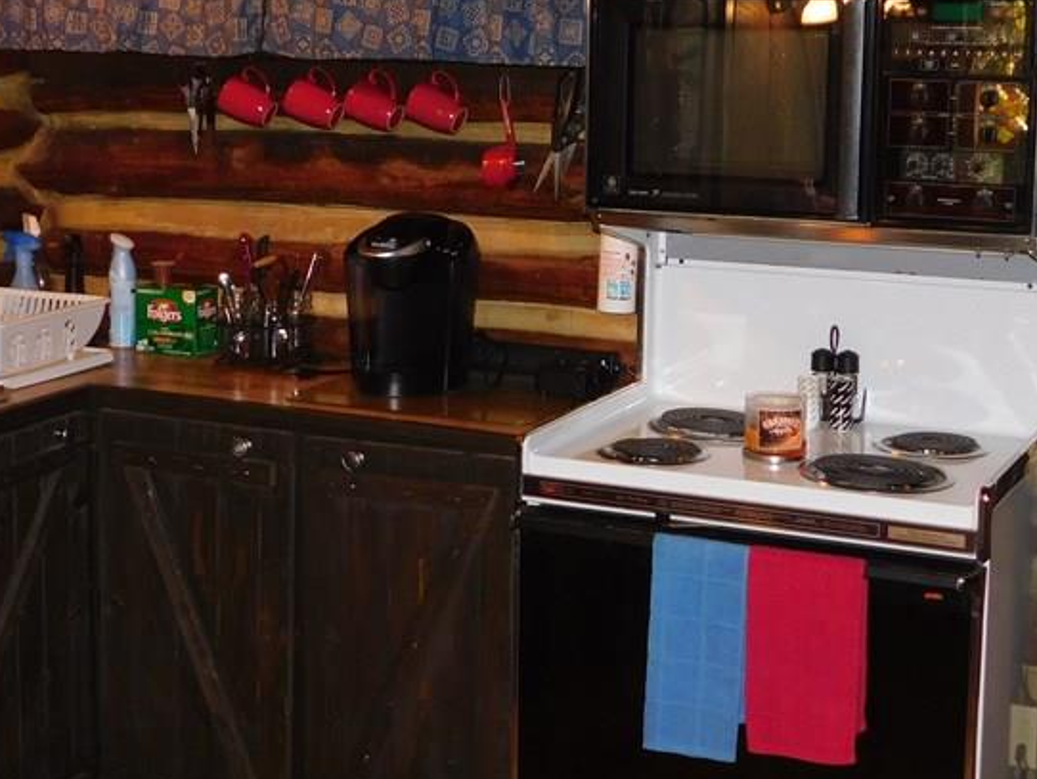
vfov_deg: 21.6
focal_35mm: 68
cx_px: 371
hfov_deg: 28.4
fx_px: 2038
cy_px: 268
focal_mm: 6.3
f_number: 3.5
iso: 220
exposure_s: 1/30
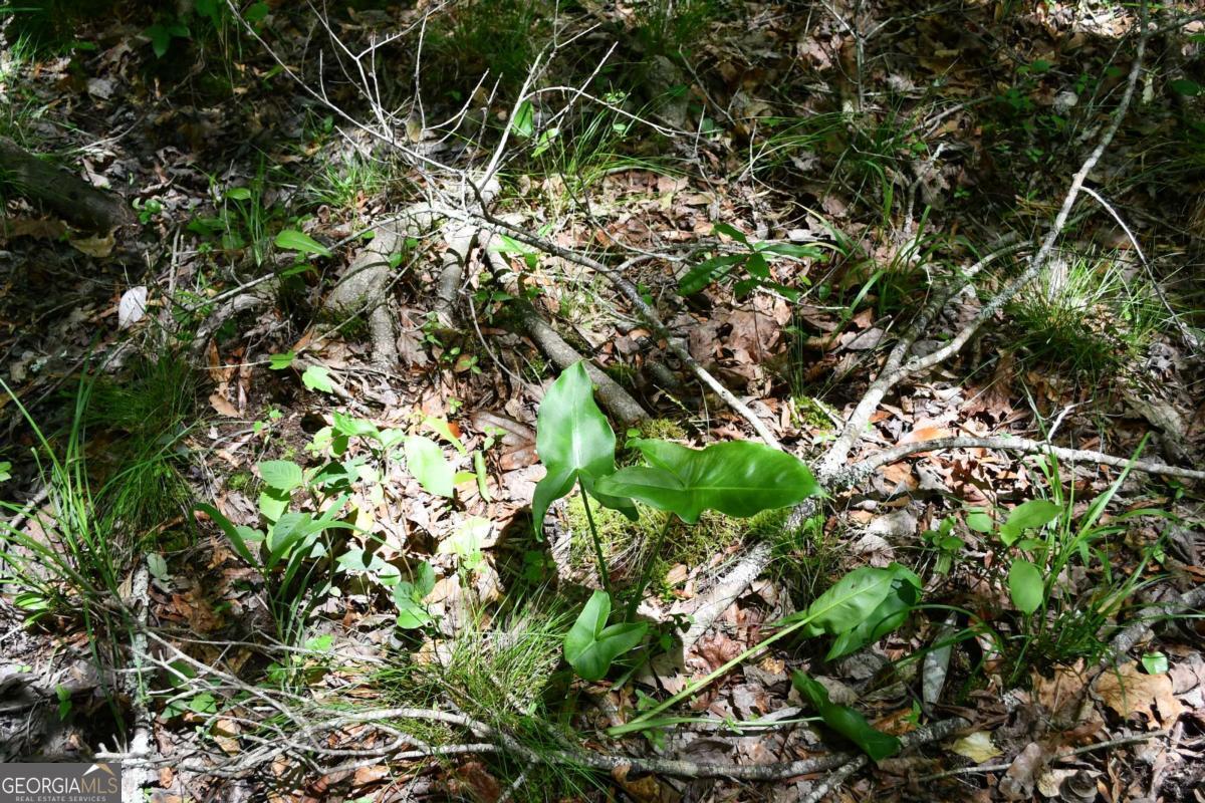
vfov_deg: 36.9
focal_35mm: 36
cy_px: 402
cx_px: 602
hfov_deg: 53.1
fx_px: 1205
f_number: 4.5
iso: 400
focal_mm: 18
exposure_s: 1/250
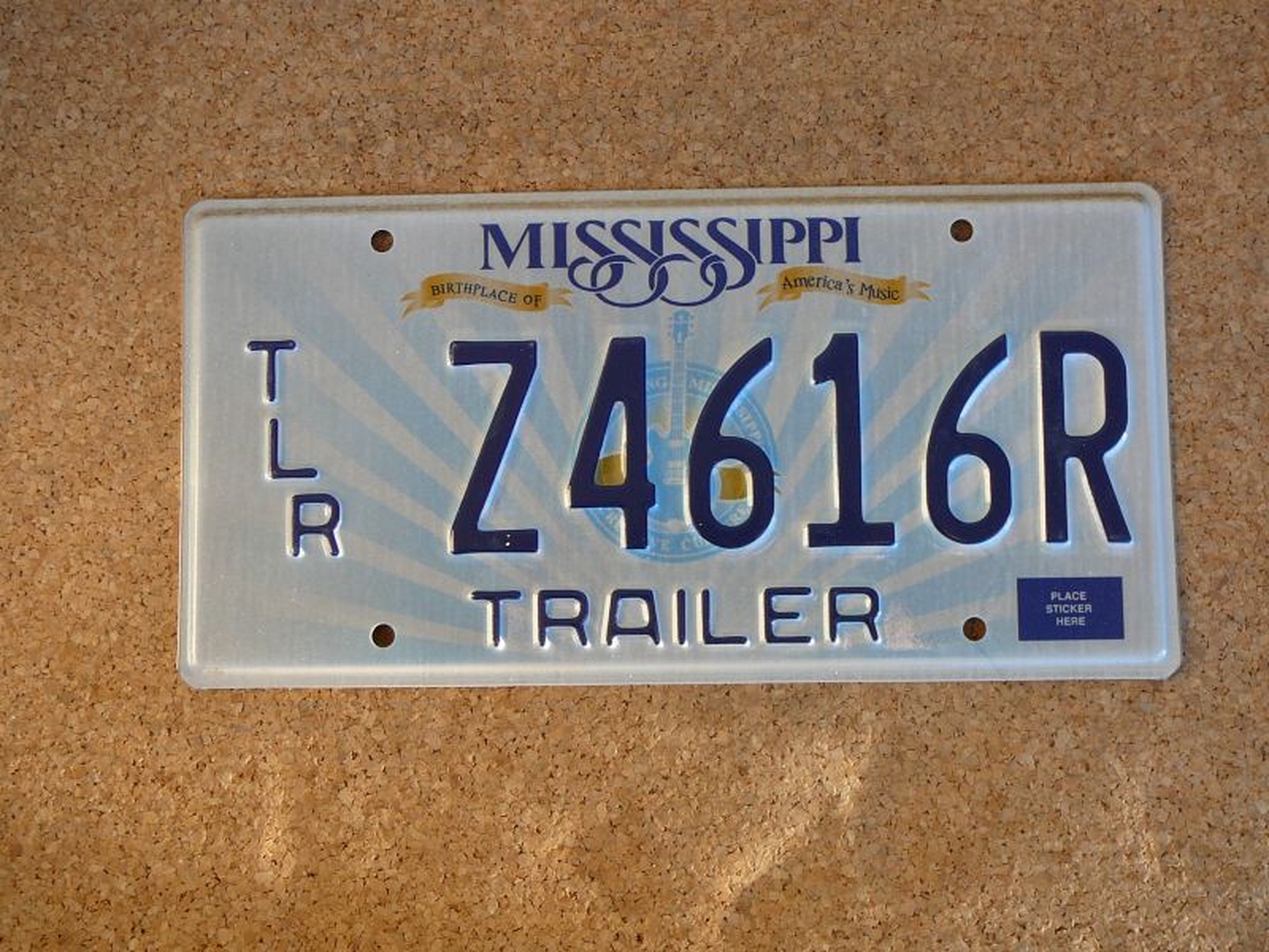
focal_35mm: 43
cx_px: 634
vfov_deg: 33.6
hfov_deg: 43.9
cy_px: 476
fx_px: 1576
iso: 80
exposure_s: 1/80
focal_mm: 6.4
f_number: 3.2
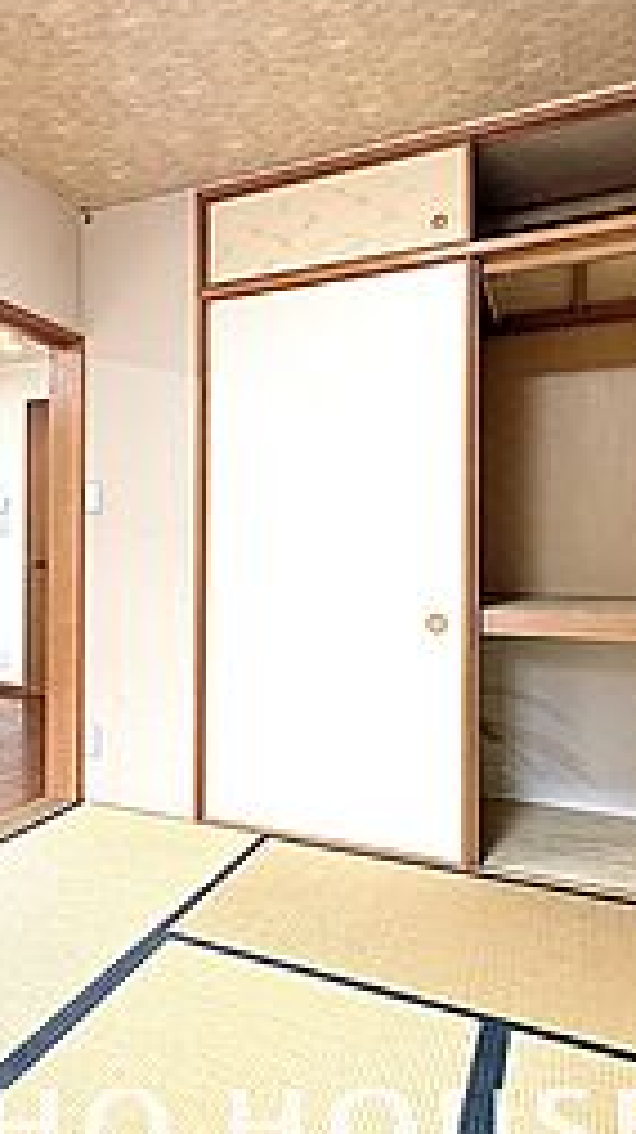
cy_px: 551
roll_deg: -0.5
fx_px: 811
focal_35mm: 27
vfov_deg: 69.9
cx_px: 130
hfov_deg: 41.1
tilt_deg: -0.1
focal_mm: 2.22
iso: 250
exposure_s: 1/50
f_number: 2.2
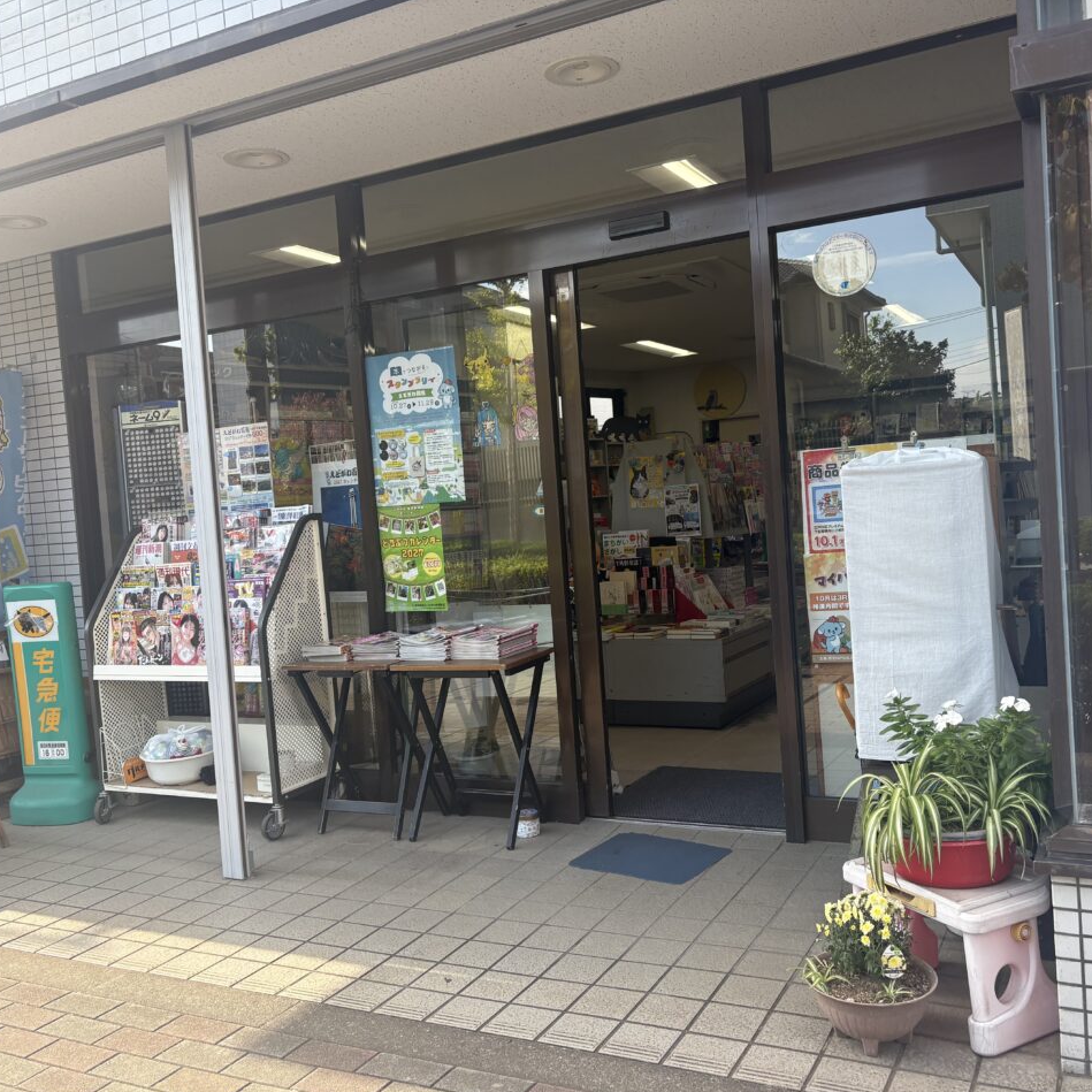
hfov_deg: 52.5
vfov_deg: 52.5
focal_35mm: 31
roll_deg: +4.5
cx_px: 574
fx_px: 1106
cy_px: 549
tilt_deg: -1.4
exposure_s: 1/444
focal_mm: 5.96
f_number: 1.6
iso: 50
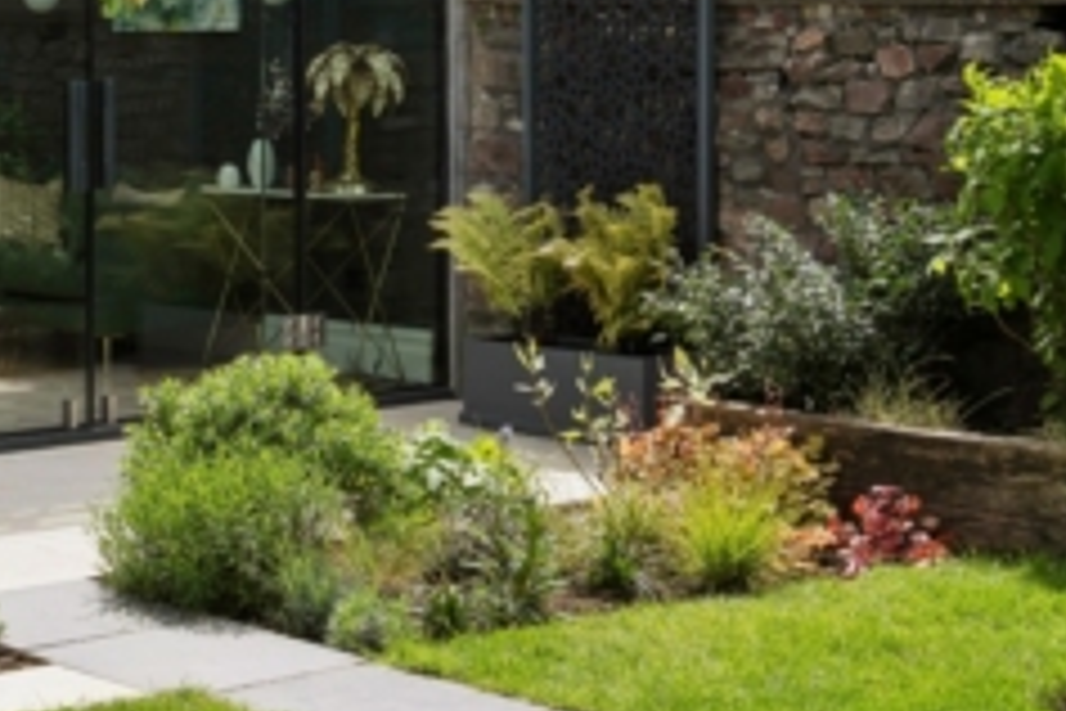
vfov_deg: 14.9
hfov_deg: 22.3
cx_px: 229
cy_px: 7
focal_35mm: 90
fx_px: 2665
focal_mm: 35
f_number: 7.1
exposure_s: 1/200
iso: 100
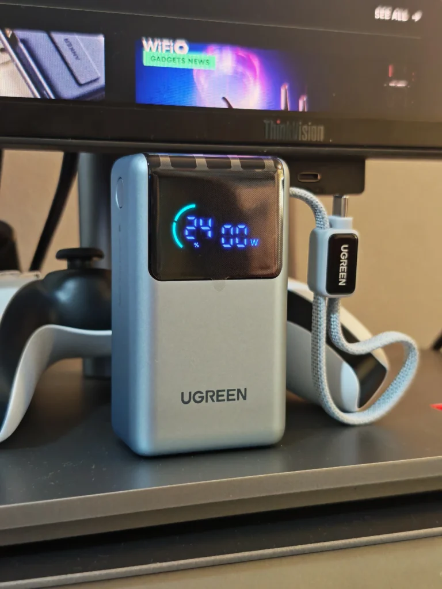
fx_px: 817
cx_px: 221
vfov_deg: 39.7
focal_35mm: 48
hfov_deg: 30.3
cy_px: 294
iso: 200
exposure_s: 1/50
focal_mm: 6.83
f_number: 1.4
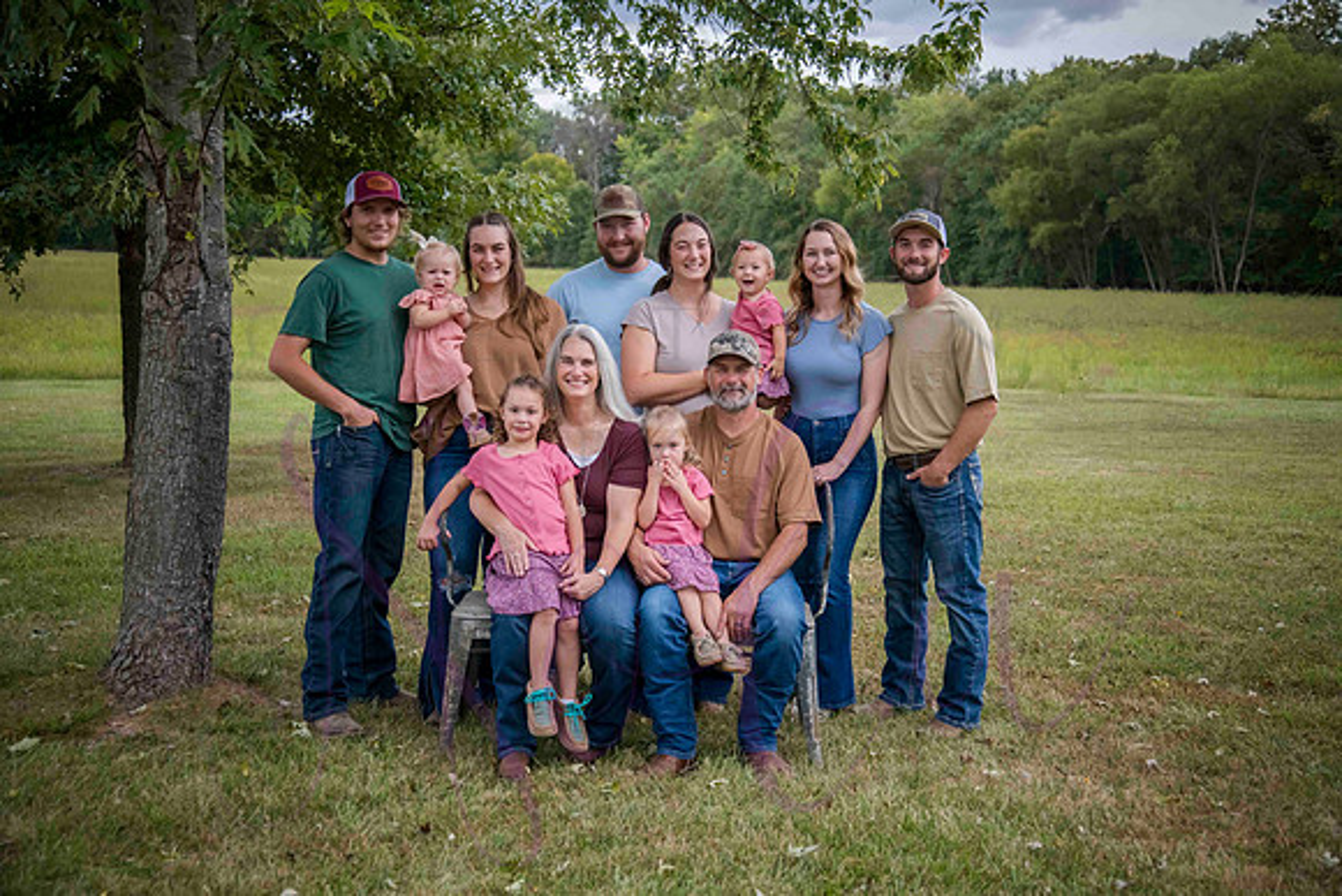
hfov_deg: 39.6
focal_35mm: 50
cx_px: 671
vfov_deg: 27.0
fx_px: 1864
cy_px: 448
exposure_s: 1/640
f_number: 4.2
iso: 400
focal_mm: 50
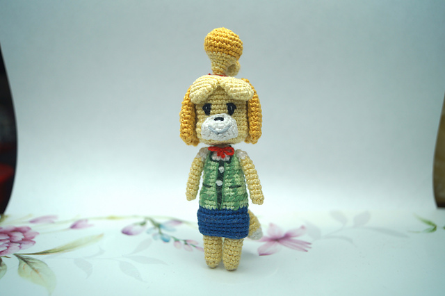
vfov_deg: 18.2
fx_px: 927
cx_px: 222
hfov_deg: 27.0
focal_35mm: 75
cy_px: 148
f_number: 5.6
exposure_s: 1/200
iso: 100
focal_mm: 50
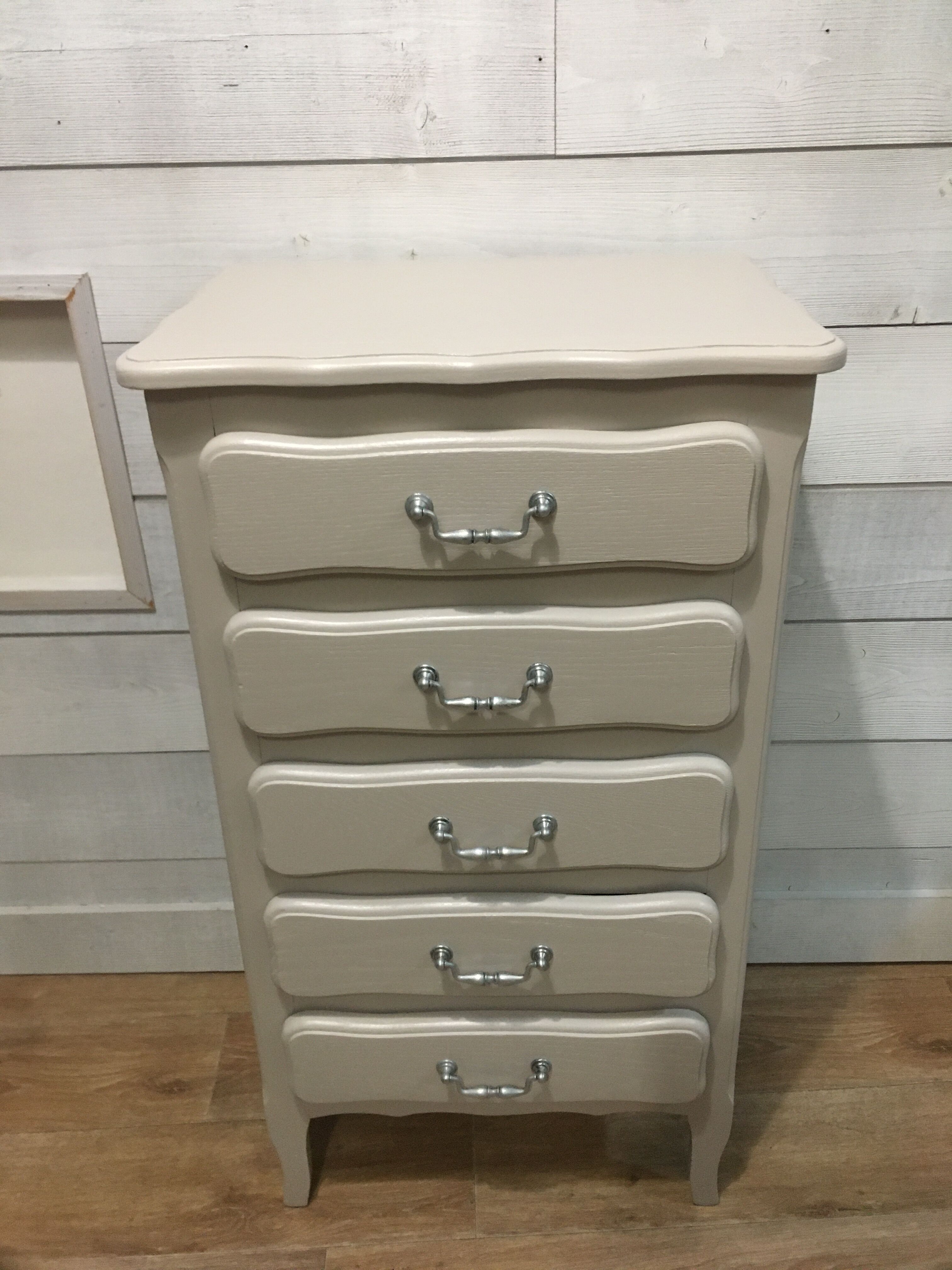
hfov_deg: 48.2
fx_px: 1063
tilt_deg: -29.3
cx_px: 476
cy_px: 635
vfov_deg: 61.7
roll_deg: +0.9
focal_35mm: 29
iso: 200
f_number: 2.2
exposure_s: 1/17
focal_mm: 4.15
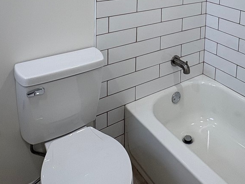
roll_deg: -2.5
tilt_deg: -6.1
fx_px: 276
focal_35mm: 39
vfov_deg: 31.6
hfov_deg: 46.4
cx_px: 180
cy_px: -29
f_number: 2.2
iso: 64
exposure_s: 1/120
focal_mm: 2.22
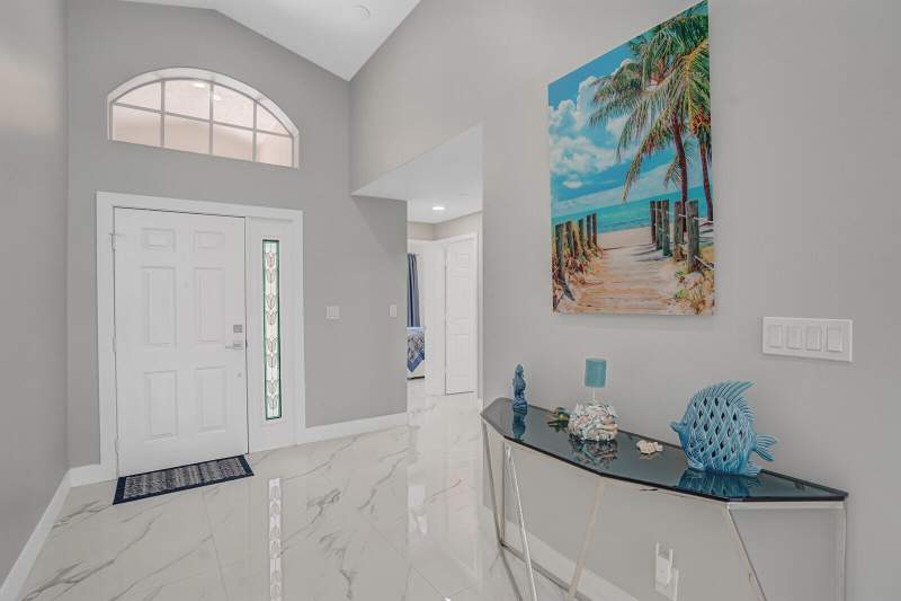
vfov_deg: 73.7
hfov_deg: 96.7
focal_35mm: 16
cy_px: 300
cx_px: 450
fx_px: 400
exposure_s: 1/60
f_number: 5.6
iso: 800
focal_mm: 16
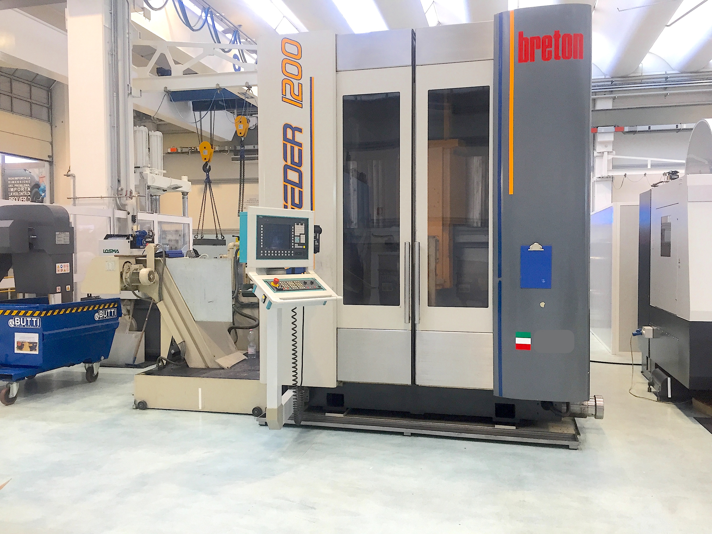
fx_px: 596
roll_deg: -1.6
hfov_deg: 61.7
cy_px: 267
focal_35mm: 29
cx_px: 356
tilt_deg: -2.0
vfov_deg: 48.2
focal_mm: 4.15
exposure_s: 1/33
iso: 64
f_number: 2.2
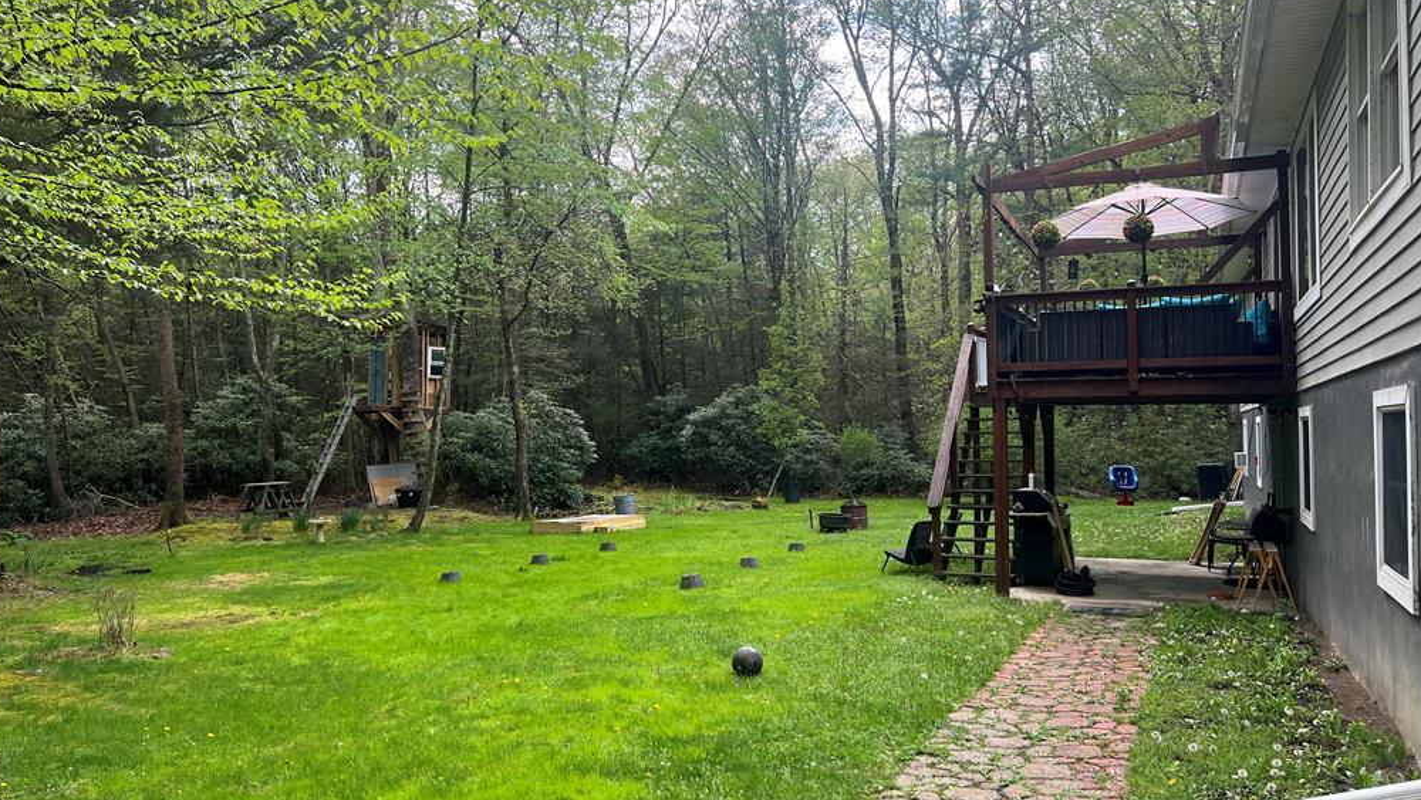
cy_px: 392
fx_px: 1093
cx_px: 706
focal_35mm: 29
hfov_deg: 66.1
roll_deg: +0.2
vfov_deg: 40.2
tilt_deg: +1.6
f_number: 1.5
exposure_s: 1/650
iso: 50
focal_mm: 5.7
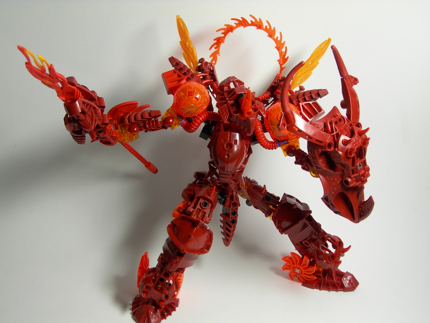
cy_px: 162
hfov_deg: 37.5
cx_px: 215
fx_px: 634
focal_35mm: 51
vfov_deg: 28.6
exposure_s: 1/23
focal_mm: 10.6
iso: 50
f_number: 3.2
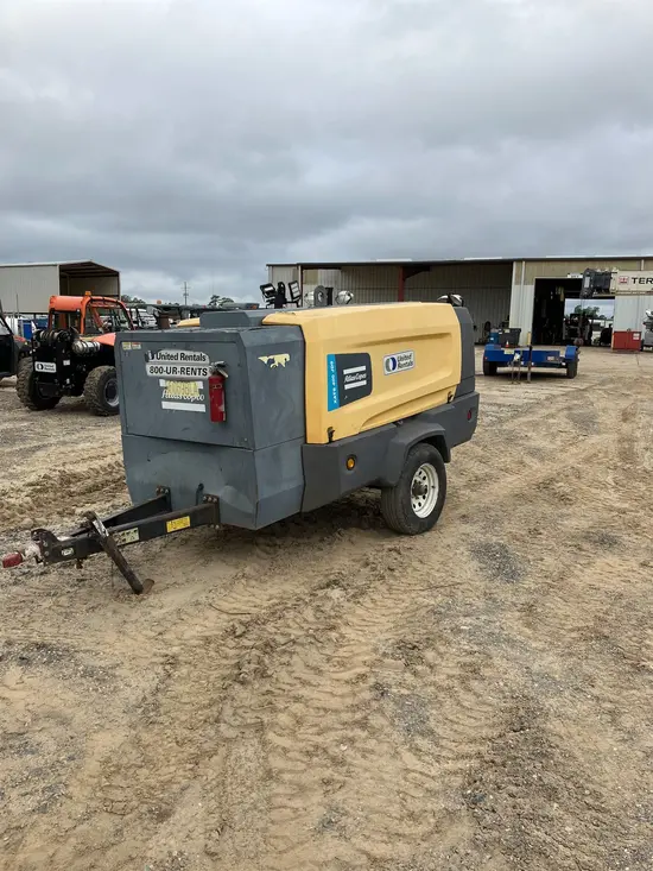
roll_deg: -0.8
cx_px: 326
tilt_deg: -8.1
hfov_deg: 49.8
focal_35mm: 28
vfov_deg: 63.4
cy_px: 436
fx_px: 704
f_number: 1.8
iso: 32
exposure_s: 1/1473
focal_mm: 3.99
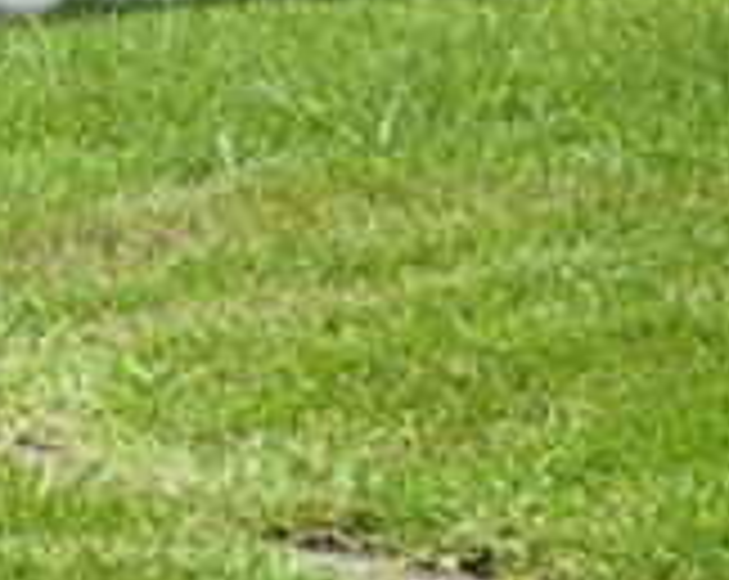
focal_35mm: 190
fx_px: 4092
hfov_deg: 9.1
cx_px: -1035
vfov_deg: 7.9
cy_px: -324
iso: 320
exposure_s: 1/250
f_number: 11
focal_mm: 32
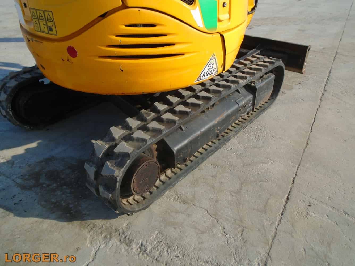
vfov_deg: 53.1
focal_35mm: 26
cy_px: 133
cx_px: 178
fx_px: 267
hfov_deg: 67.3
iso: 100
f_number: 3.2
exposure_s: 1/800
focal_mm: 4.6
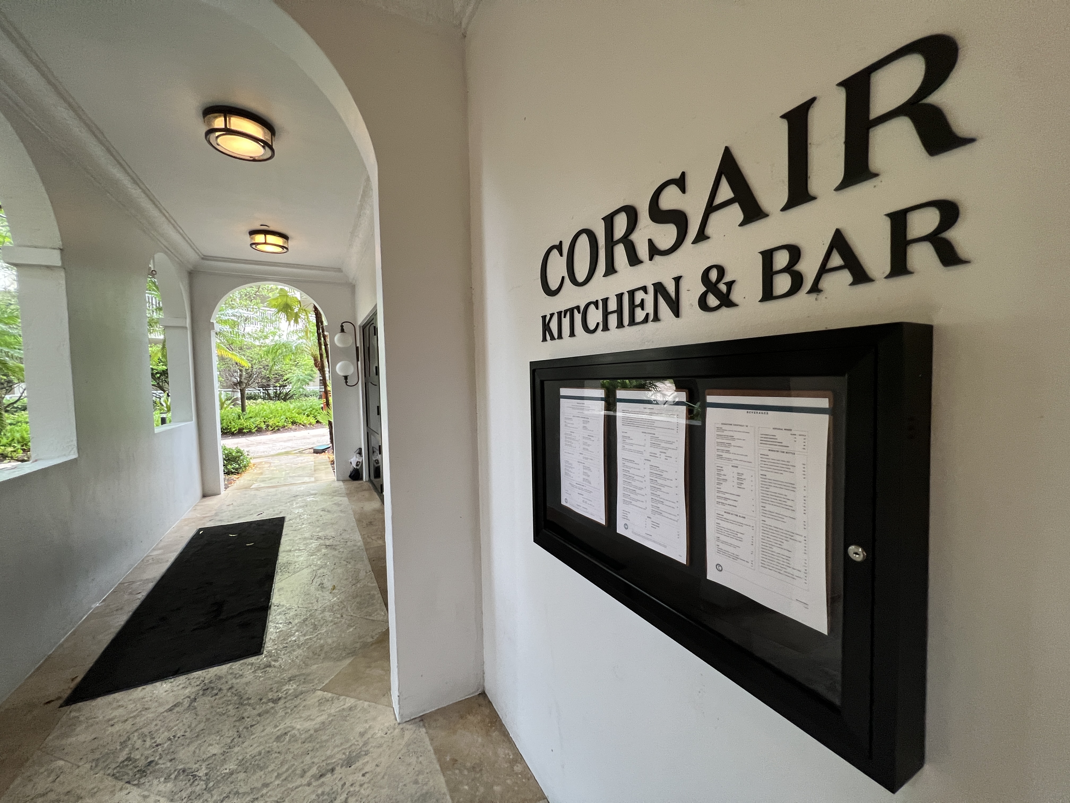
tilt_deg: -3.3
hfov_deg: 106.2
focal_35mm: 13
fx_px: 402
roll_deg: +1.3
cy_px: 402
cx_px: 535
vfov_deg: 89.9
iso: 200
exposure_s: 1/60
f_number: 1.8
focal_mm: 1.57
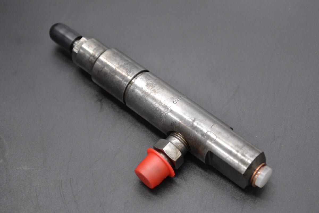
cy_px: 106
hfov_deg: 27.0
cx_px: 160
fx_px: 665
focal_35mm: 75
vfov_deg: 18.2
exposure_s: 1/60
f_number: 5.6
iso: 500
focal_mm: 50
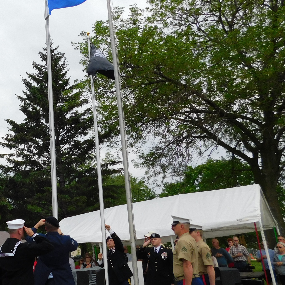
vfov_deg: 40.0
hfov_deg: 35.9
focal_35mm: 42
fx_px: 391
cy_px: 125
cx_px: -3
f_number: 3
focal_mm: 4
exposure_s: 1/1250
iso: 125
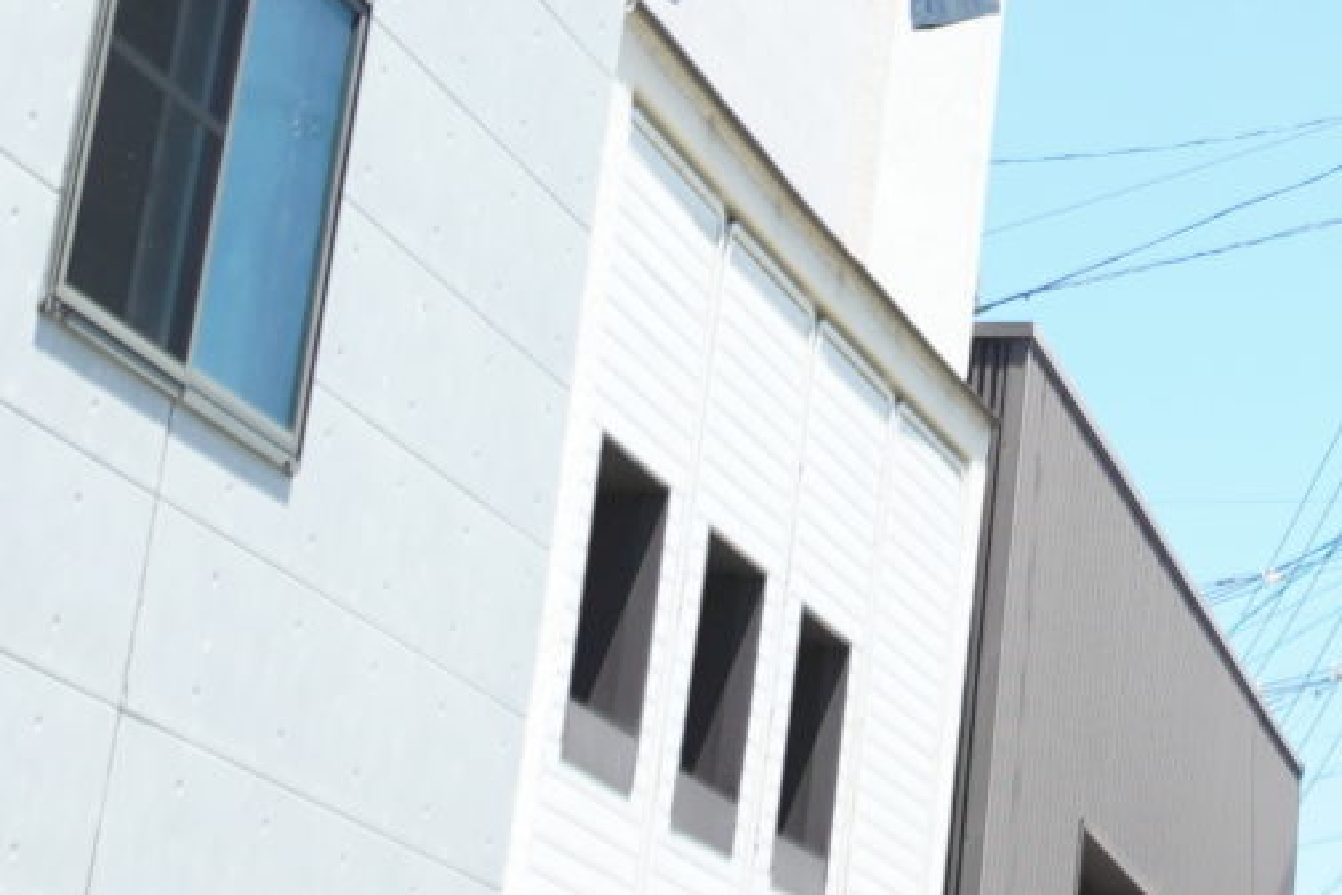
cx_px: 2194
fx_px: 4548
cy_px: -526
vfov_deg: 10.8
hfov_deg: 15.1
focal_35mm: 122
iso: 100
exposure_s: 1/500
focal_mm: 16
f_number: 3.5
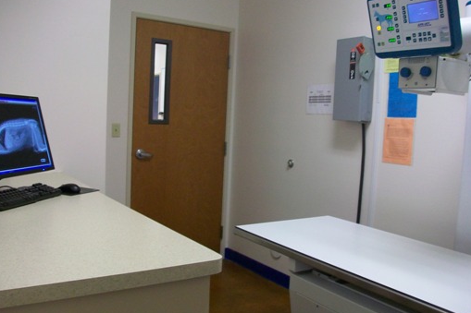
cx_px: 235
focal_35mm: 34
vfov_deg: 38.8
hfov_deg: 55.8
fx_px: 445
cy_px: 144
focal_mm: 5.7
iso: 160
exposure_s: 1/20
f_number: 2.8
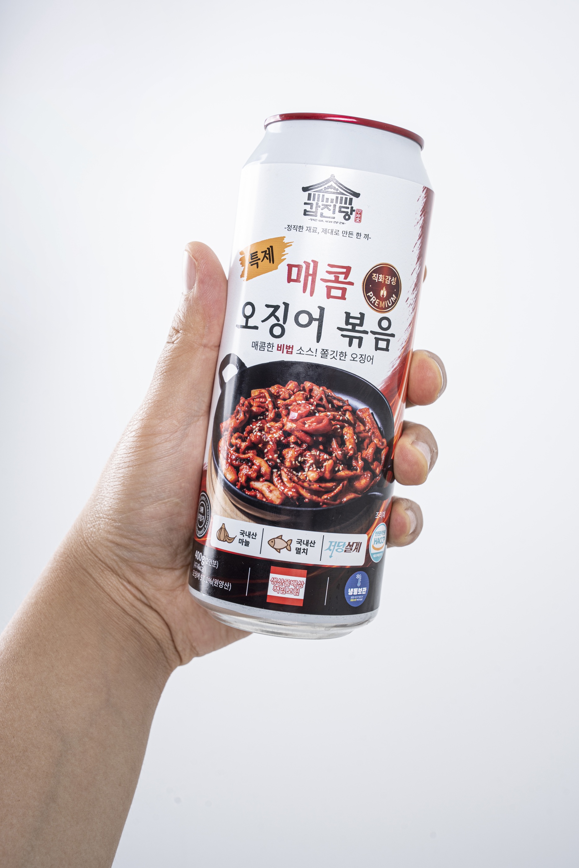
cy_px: 434
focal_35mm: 49
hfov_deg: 27.5
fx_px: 1185
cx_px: 290
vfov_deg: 40.3
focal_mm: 49.1
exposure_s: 1/100
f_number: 11
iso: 100
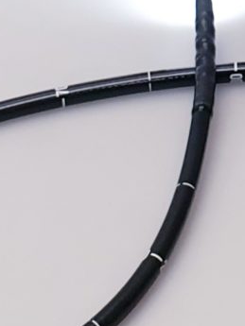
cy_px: -561
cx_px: 386
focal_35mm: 193
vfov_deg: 8.9
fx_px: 1820
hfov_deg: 7.5
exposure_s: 1/100
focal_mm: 4.3
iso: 80
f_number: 2.4
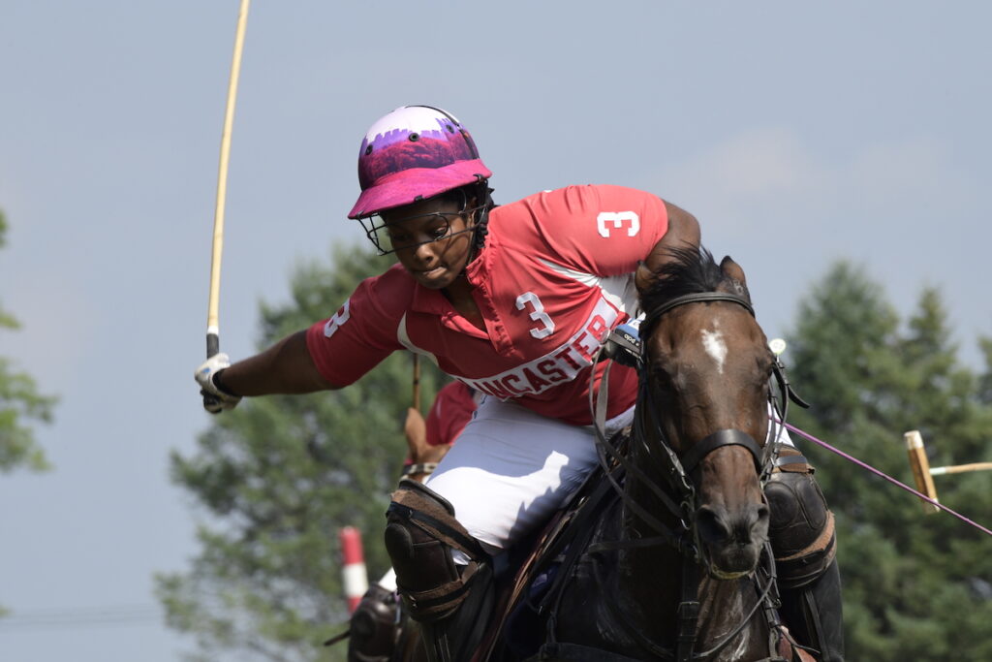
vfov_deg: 3.5
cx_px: 496
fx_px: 10747
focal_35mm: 390
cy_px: 331
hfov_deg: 5.3
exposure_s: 1/800
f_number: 14
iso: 1000
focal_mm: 390
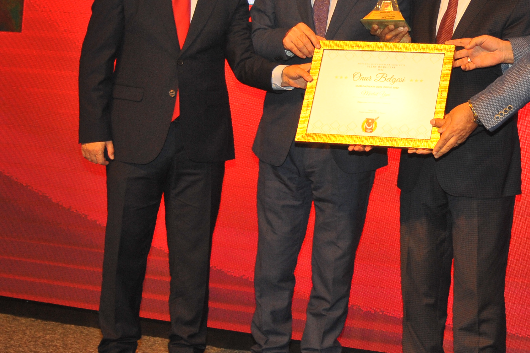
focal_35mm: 84
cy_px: 83
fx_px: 1236
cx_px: 437
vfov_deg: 16.2
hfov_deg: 23.8
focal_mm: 38
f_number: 5
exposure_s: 1/200
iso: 2000
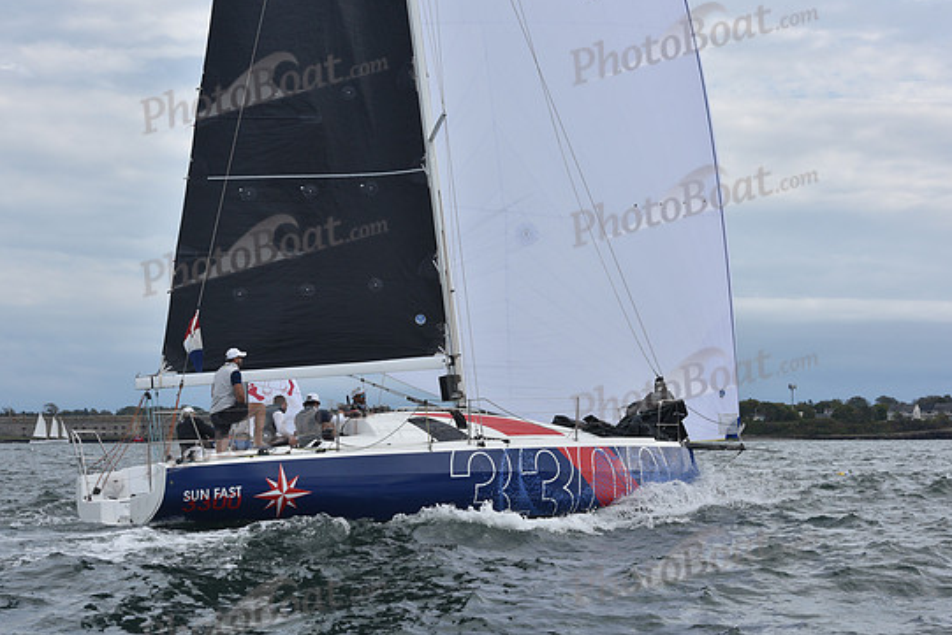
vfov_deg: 18.2
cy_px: 318
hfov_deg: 27.0
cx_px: 480
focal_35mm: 75
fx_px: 1984
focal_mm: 70
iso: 320
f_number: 9
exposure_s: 1/1000
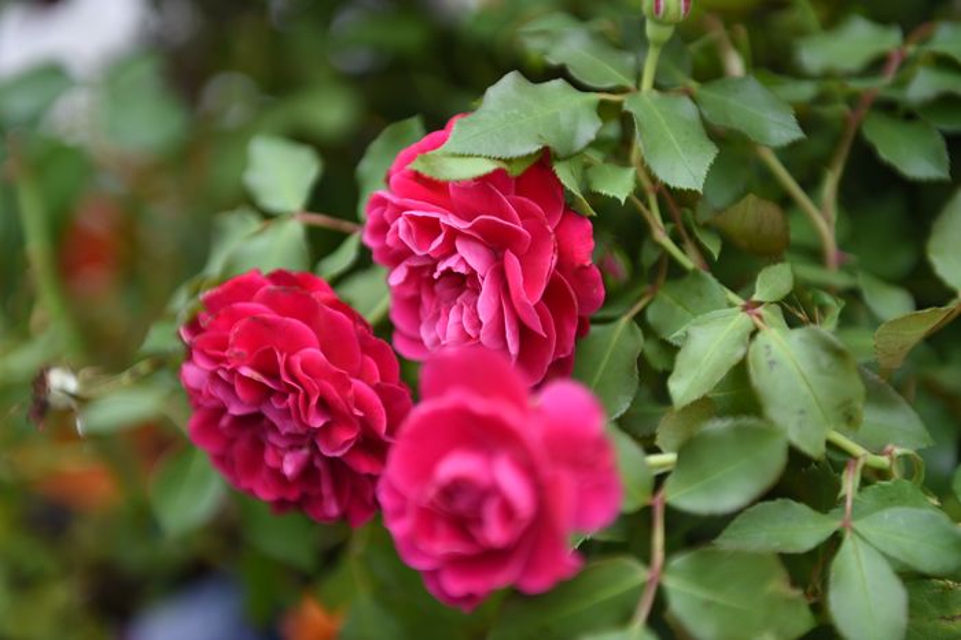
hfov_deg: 28.9
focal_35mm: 70
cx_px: 480
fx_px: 1868
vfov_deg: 19.4
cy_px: 320
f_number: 2.8
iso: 160
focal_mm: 70
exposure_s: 1/400
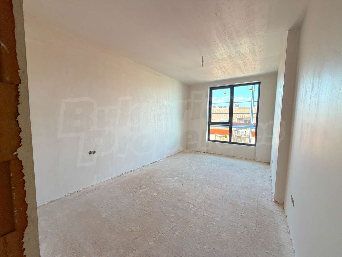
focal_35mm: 14
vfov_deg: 85.7
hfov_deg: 102.1
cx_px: 171
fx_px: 138
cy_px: 128
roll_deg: -0.8
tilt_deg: -6.1
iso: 125
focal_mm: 2.22
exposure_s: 1/121
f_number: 2.2
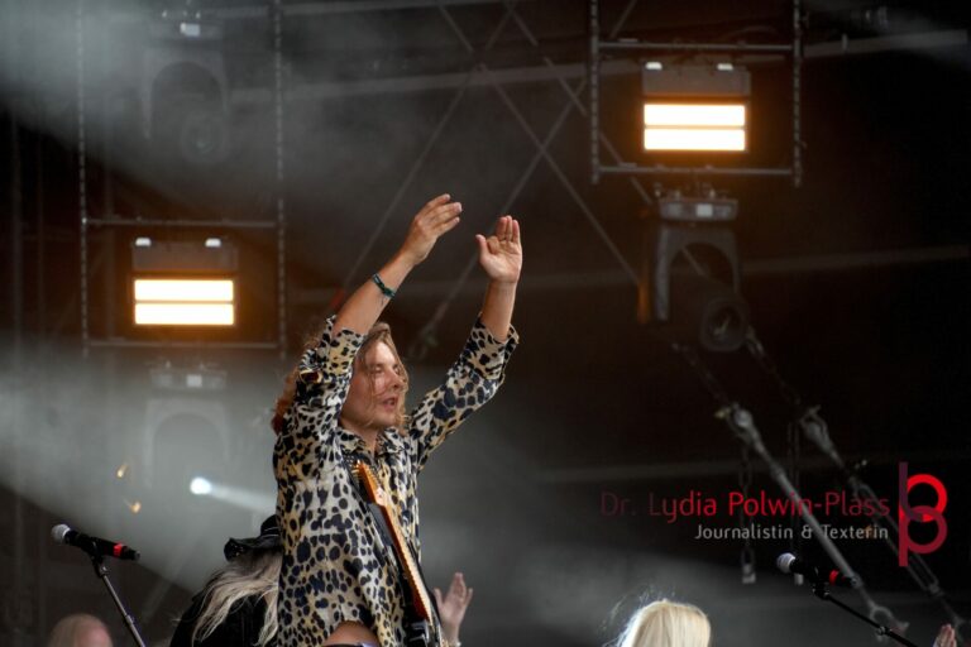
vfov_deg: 3.1
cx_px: 486
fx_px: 12137
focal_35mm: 450
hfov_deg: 4.6
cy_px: 324
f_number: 6.3
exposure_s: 1/500
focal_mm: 300
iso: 800
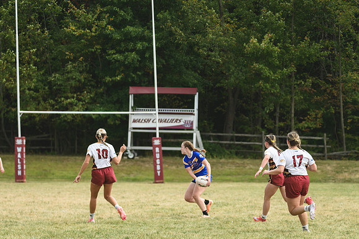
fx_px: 2541
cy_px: 120
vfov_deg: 5.4
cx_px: 180
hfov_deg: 8.1
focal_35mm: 255
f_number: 5
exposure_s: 1/1000
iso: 400
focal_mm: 170
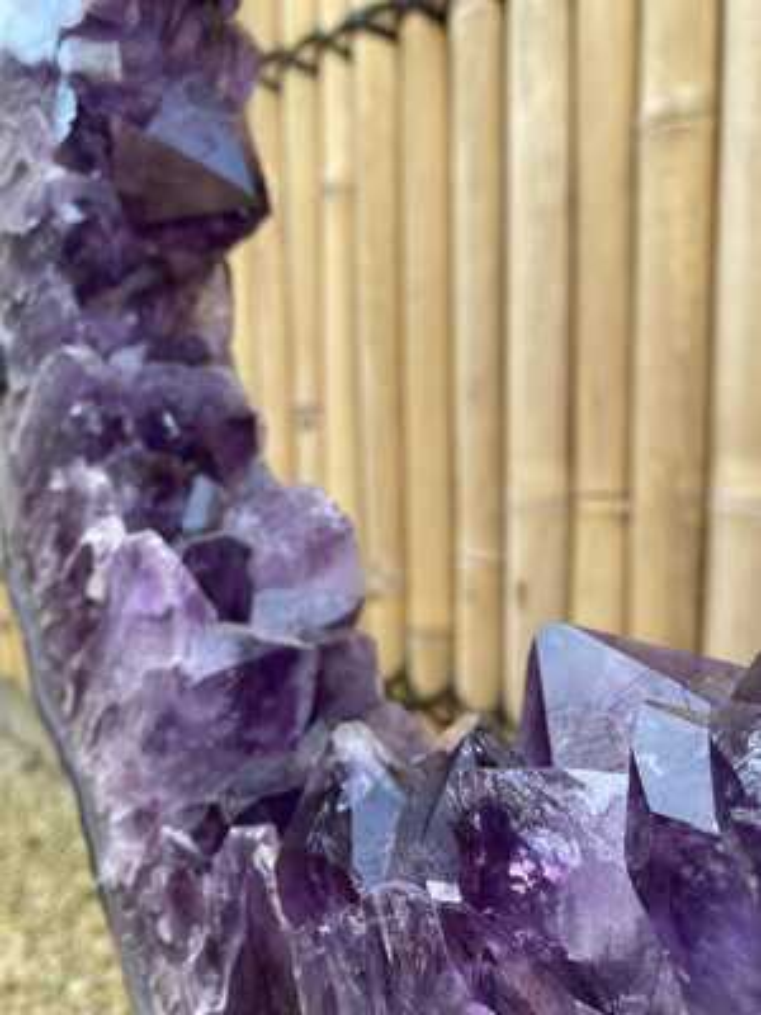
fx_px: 733
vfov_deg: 69.4
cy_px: 508
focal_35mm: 25
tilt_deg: -6.3
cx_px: 380
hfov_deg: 54.9
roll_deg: +0.6
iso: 32
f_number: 1.8
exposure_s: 1/144
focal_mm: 4.25
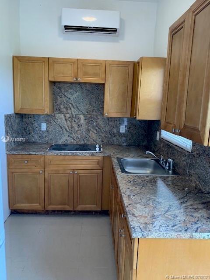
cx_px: 105
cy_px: 140
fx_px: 210
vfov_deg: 67.3
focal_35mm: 26
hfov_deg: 53.1
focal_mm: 4.25
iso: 80
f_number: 1.8
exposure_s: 1/120
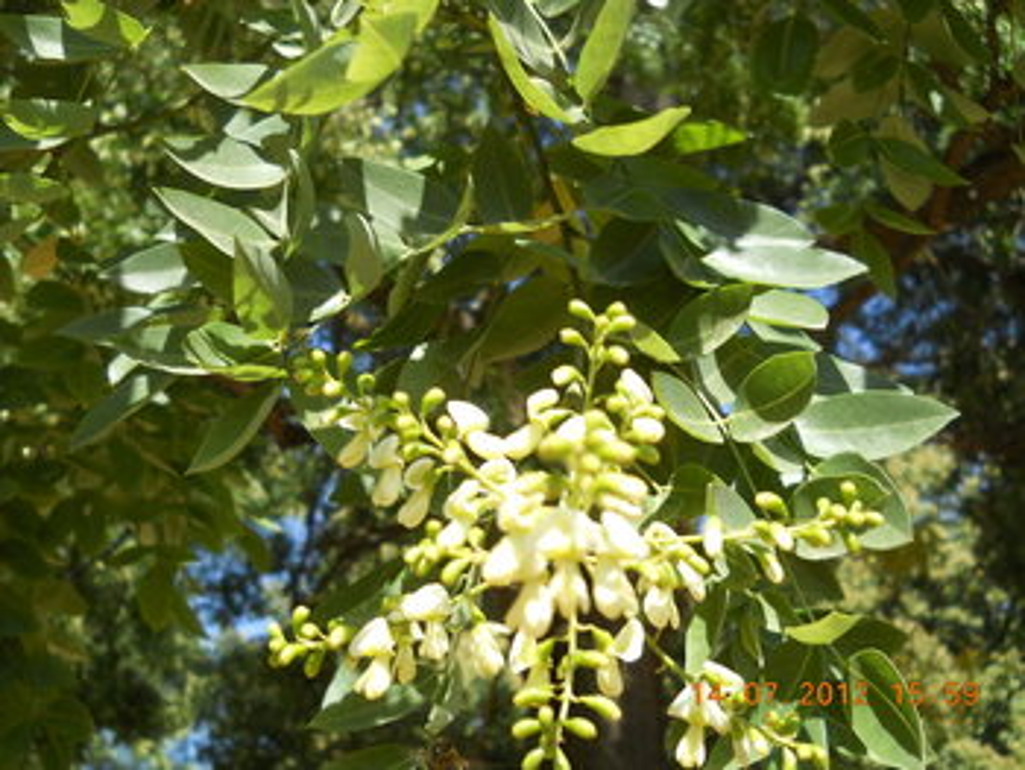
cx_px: 512
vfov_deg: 35.2
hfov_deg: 45.7
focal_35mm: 41
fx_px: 1215
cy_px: 385
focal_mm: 6.72
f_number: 3.1
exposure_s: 1/400
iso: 80
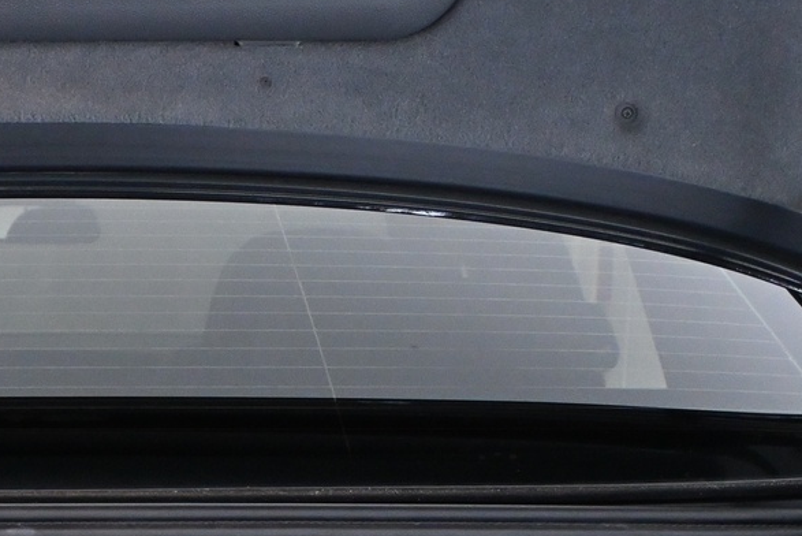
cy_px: 726
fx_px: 2074
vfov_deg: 14.0
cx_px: -4
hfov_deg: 21.1
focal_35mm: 93
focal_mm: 22.5
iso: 3200
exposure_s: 1/80
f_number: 4
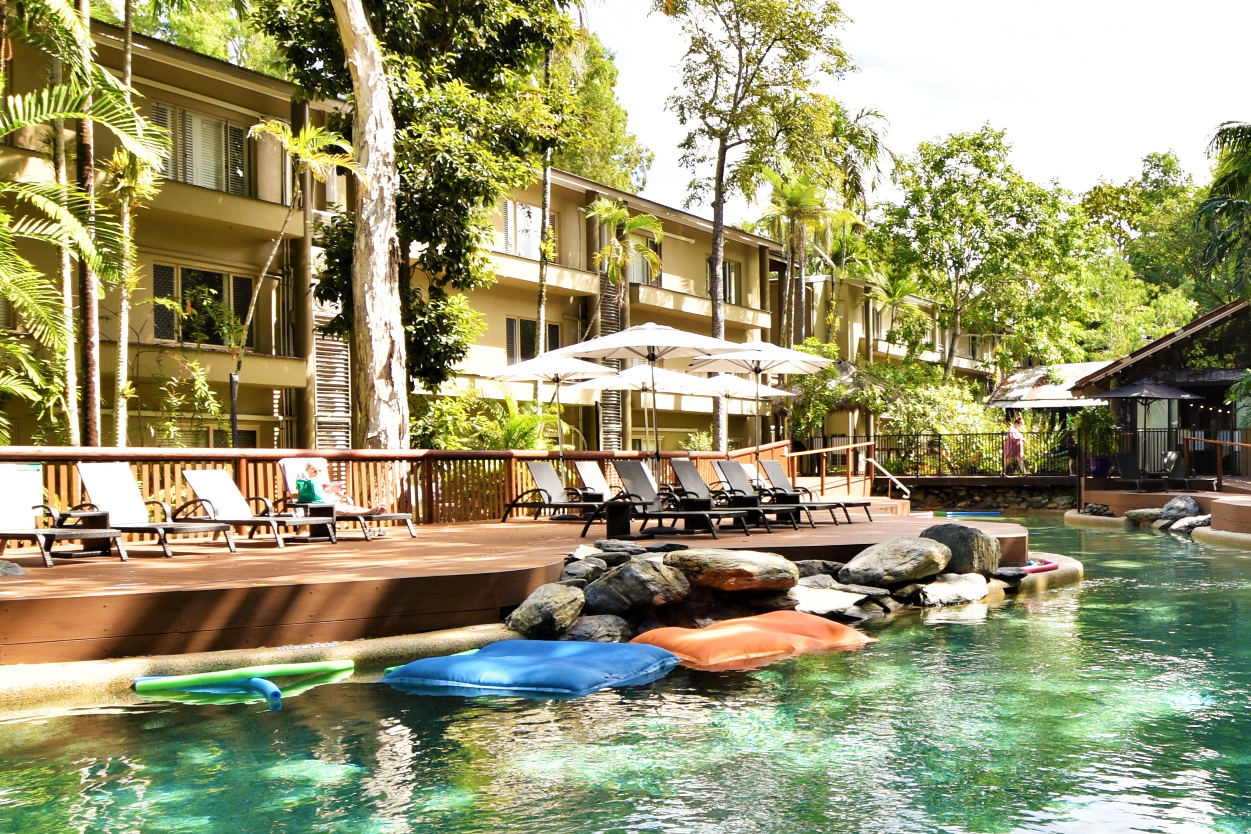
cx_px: 914
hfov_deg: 59.2
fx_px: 1043
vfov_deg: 43.5
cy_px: 474
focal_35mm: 30
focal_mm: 10
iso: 100
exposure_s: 1/160
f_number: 6.3
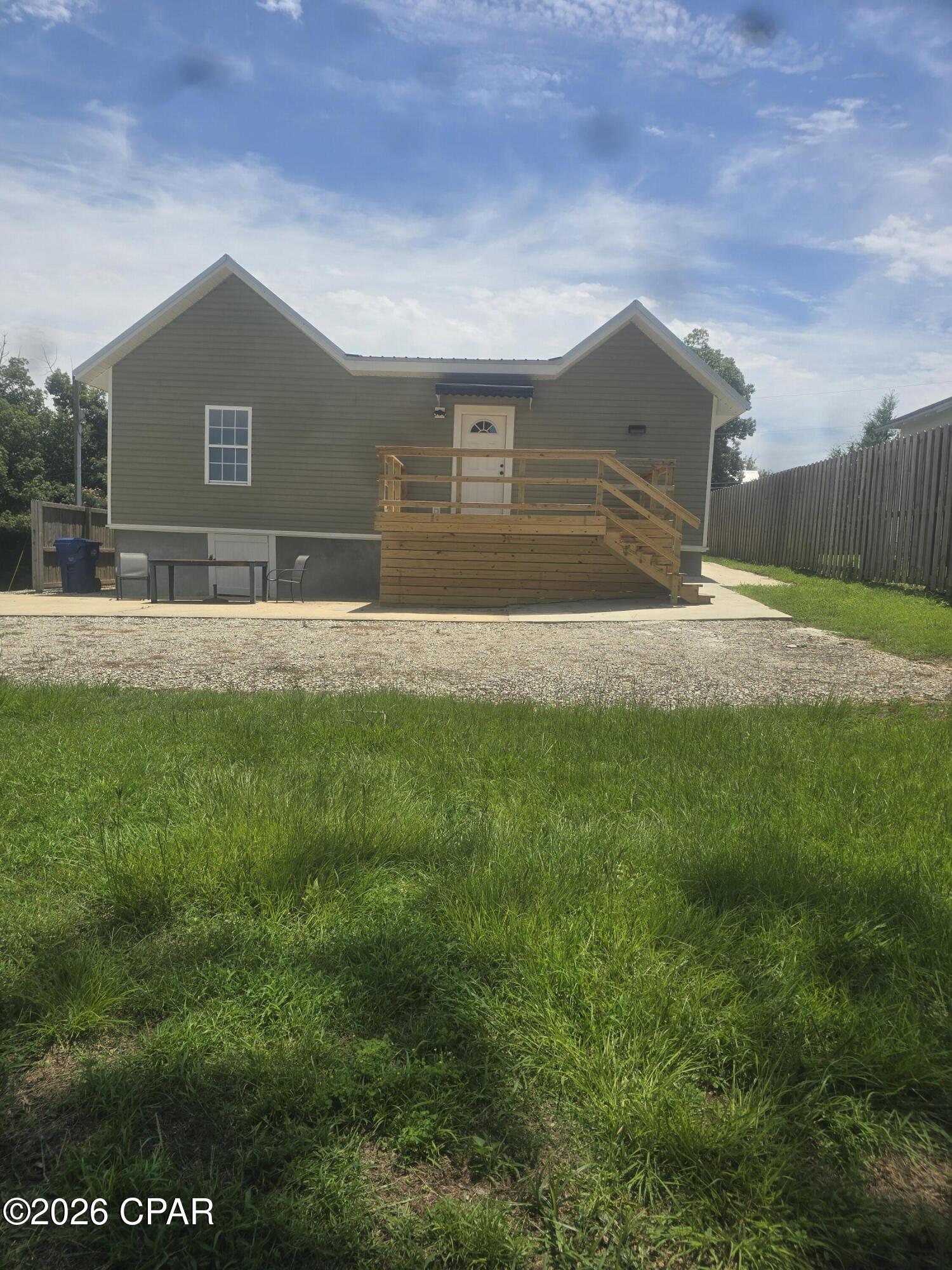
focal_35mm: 23
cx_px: 476
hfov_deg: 58.9
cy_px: 635
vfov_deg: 73.9
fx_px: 843
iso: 12
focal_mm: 6.3
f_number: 1.7
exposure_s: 1/1093
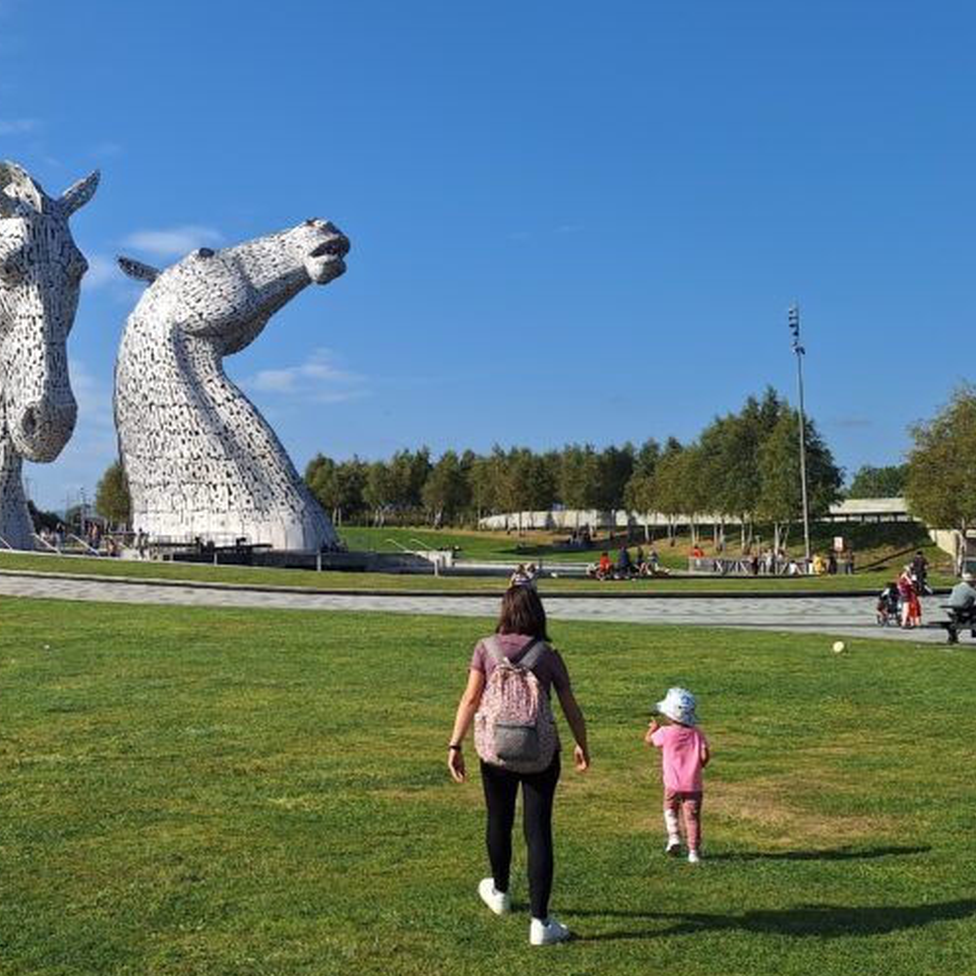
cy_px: 342
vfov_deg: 39.6
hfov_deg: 37.8
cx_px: 128
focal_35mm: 42
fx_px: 1340
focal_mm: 5.54
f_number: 1.8
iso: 40
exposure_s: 1/3497
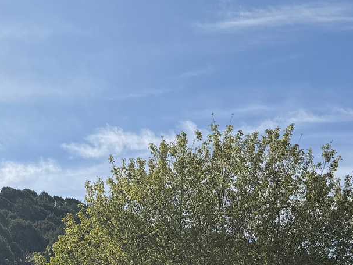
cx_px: 62
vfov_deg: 17.3
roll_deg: -0.7
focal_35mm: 81
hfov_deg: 23.7
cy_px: 321
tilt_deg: +10.4
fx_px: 826
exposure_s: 1/7353
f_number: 1.78
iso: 80
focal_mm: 6.76
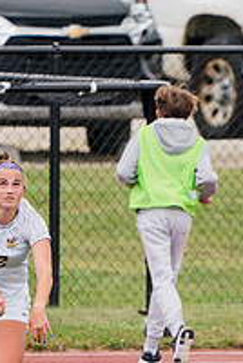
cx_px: 55
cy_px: 292
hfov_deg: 0.7
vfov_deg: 1.0
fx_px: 20391
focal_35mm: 2021
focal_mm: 600
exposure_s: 1/1600
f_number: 6.3
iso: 1250
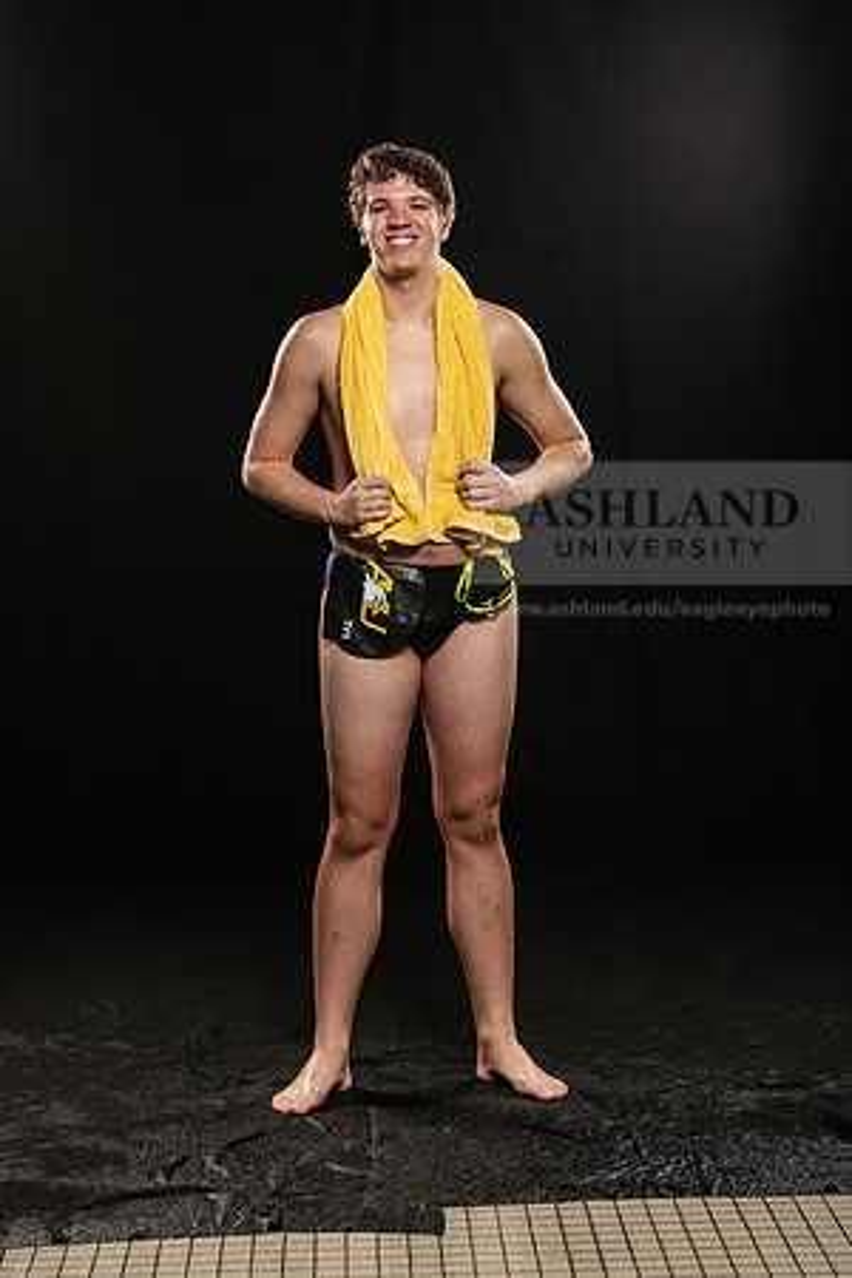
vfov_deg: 23.6
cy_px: 639
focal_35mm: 86
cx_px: 426
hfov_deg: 15.9
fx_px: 3053
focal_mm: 86
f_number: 6.3
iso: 400
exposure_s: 1/200
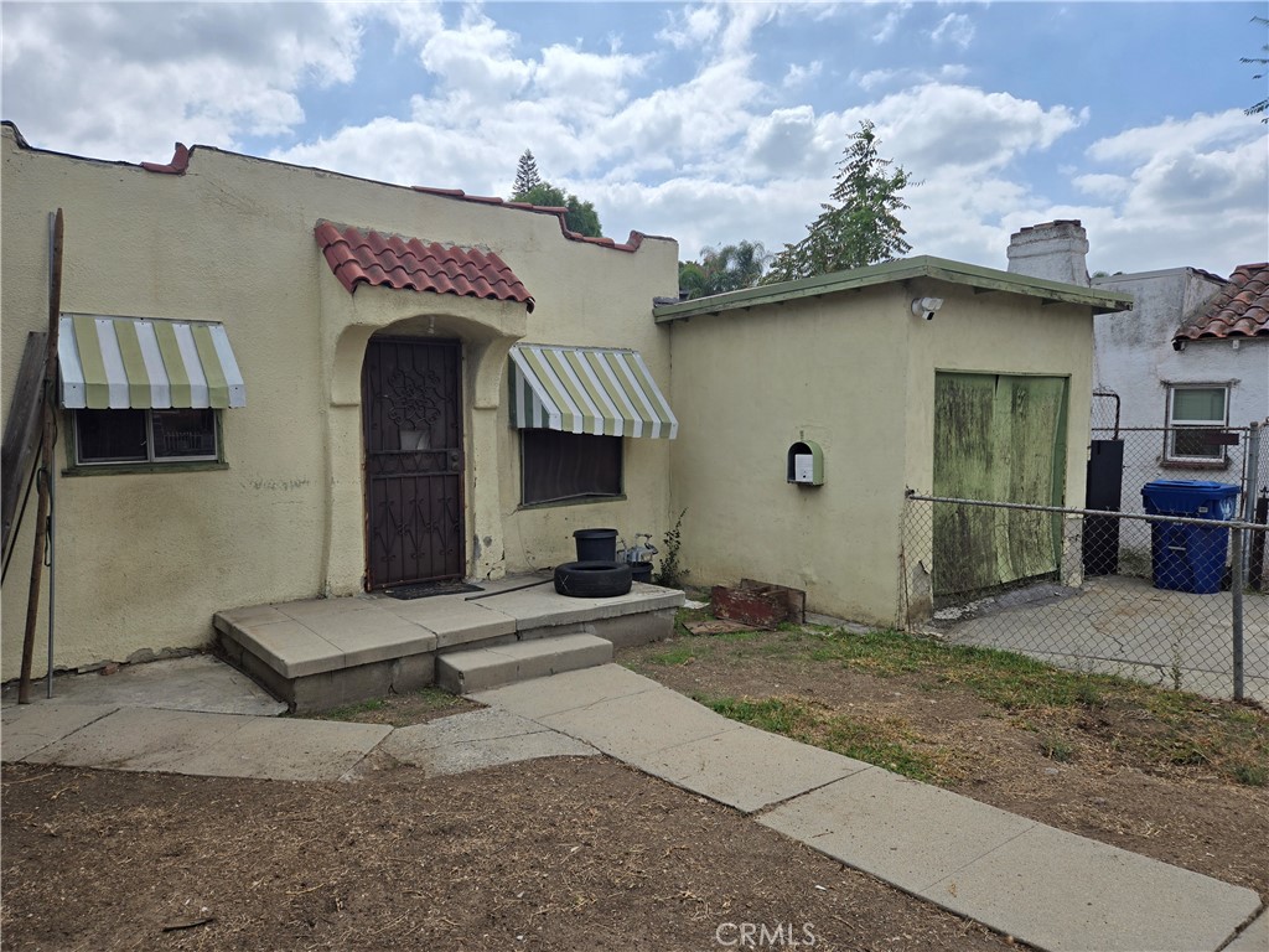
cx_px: 634
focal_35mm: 23
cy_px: 476
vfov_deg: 58.9
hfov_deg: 73.9
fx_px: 843
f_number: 1.8
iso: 25
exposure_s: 1/3677
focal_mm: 5.4
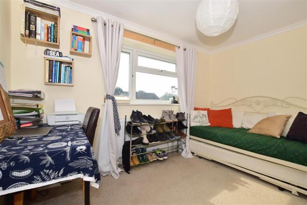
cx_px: 154
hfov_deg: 100.4
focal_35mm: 15
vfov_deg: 77.3
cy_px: 102
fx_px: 128
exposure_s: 1/200
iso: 200
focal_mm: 10
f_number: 9
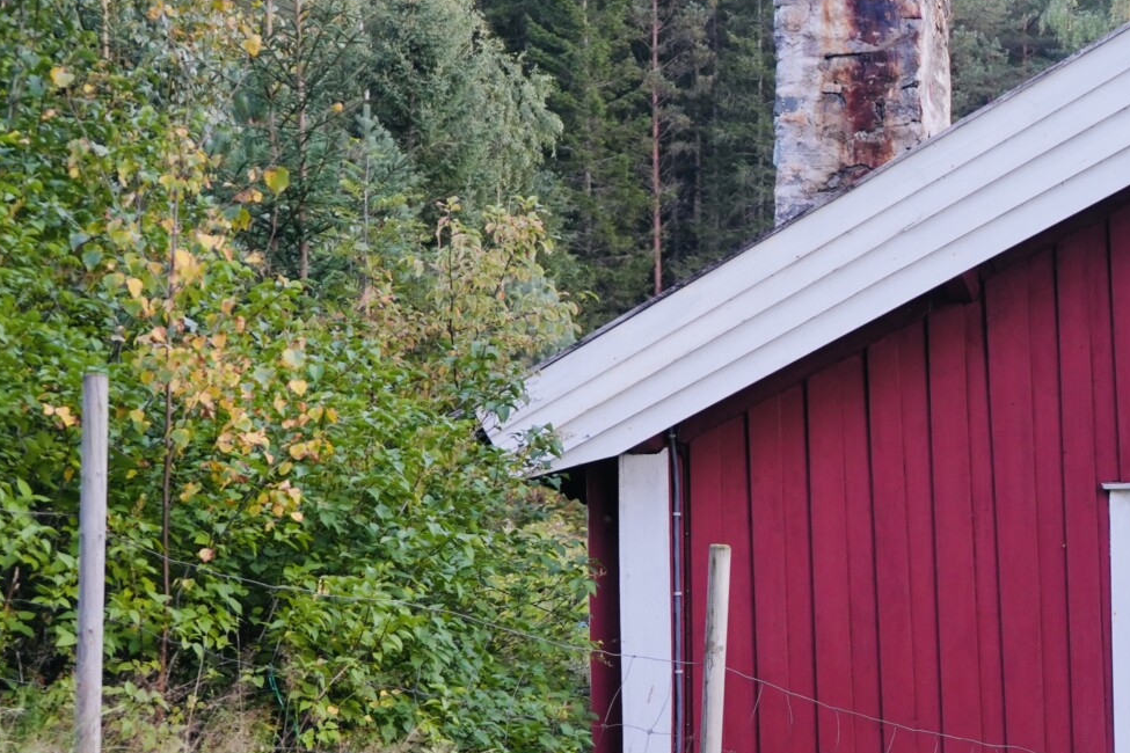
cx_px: 1385
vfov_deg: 10.9
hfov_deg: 15.6
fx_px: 3955
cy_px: 536
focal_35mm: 126
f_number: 4.5
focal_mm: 48
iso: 800
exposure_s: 1/160
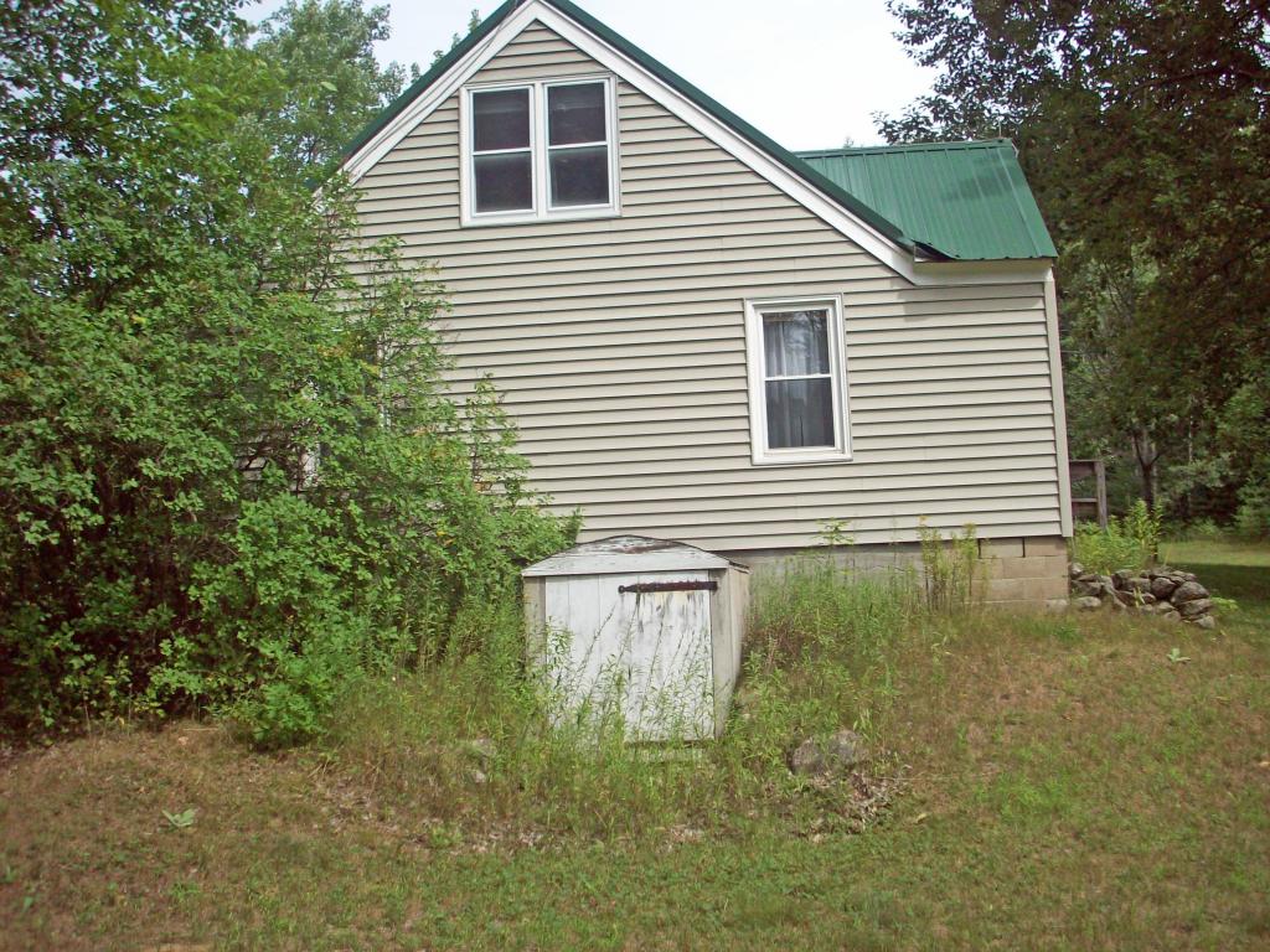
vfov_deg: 38.7
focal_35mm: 37
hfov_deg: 50.1
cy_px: 476
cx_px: 635
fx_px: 1357
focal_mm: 6.2
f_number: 5.6
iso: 80
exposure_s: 1/218
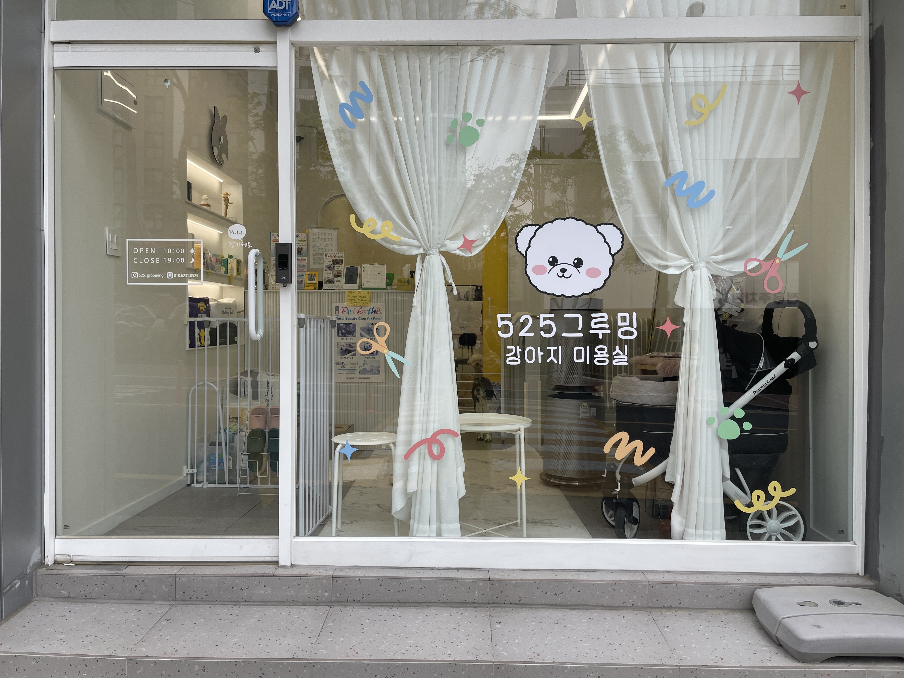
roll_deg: +0.0
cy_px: 339
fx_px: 679
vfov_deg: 53.1
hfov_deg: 67.3
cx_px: 452
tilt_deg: -0.8
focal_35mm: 26
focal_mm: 4.2
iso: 32
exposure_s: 1/509
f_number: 1.6
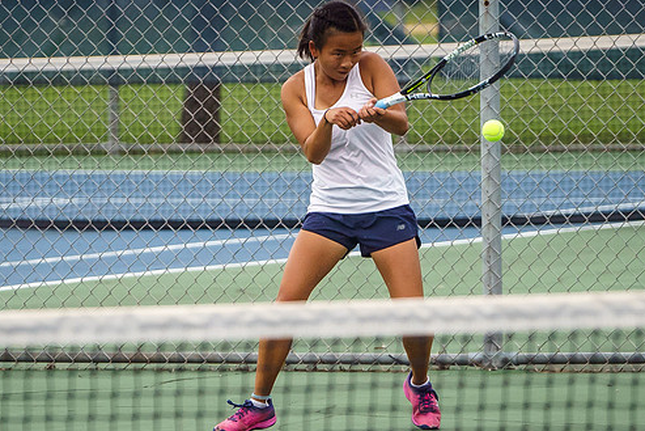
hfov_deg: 3.8
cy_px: 285
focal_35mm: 543
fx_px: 9731
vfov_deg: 2.5
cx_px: 330
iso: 1250
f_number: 4.5
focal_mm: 200
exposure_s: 1/2500
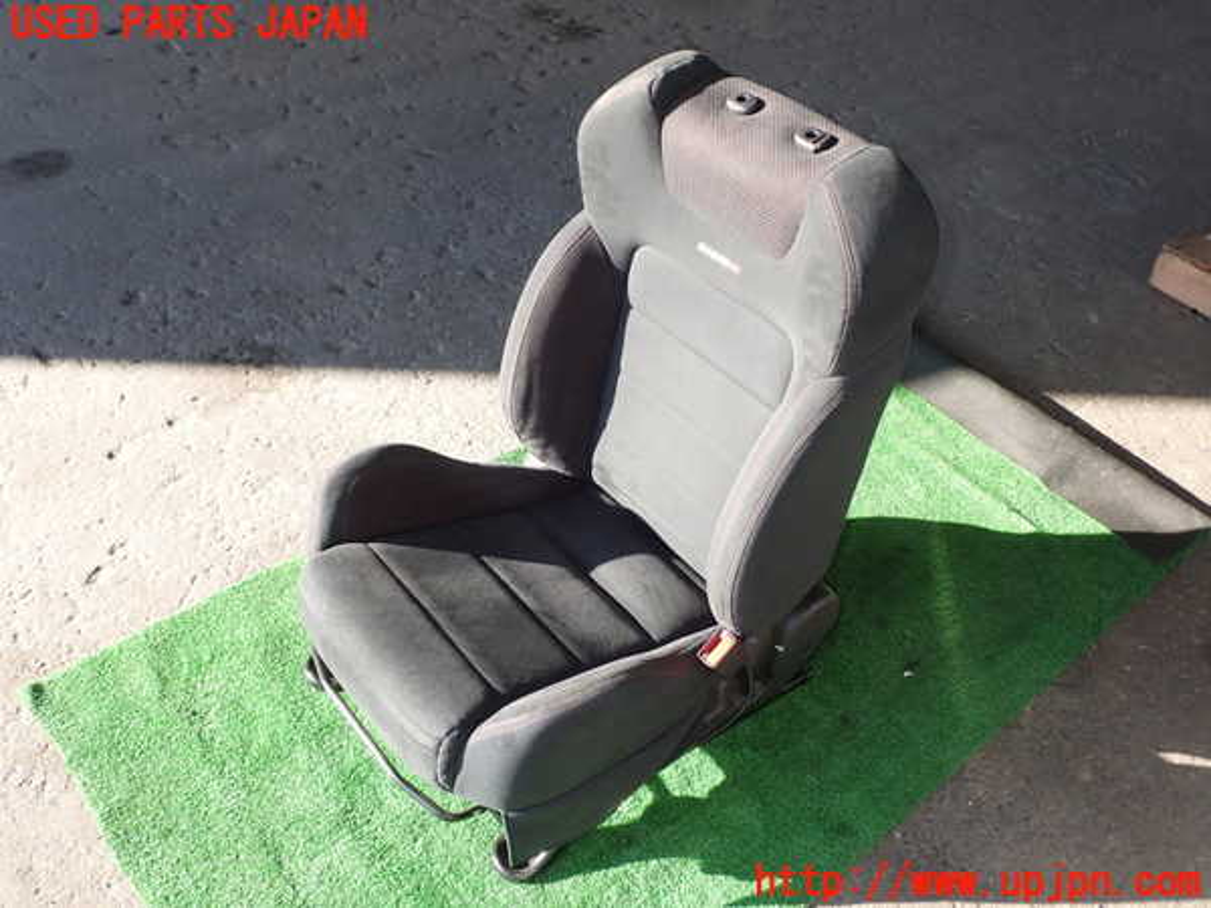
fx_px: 1119
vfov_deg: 44.2
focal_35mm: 32
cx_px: 606
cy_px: 454
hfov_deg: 56.8
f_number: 3.2
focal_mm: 5.79
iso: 100
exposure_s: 1/125
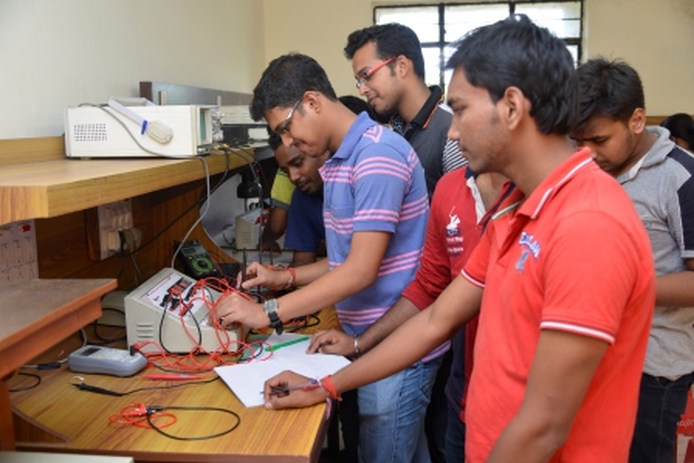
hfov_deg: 54.4
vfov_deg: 37.9
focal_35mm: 35
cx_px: 347
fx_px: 675
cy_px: 232
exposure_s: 1/125
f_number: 4
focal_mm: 35
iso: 320
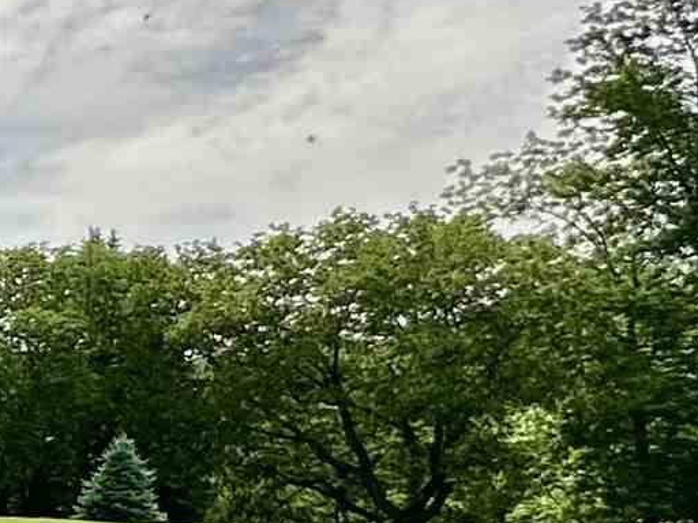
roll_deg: -0.1
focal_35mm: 84
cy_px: 595
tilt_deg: -6.1
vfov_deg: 16.9
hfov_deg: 14.8
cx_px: -964
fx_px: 1694
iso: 40
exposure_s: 1/1147
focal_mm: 2.22
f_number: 2.2
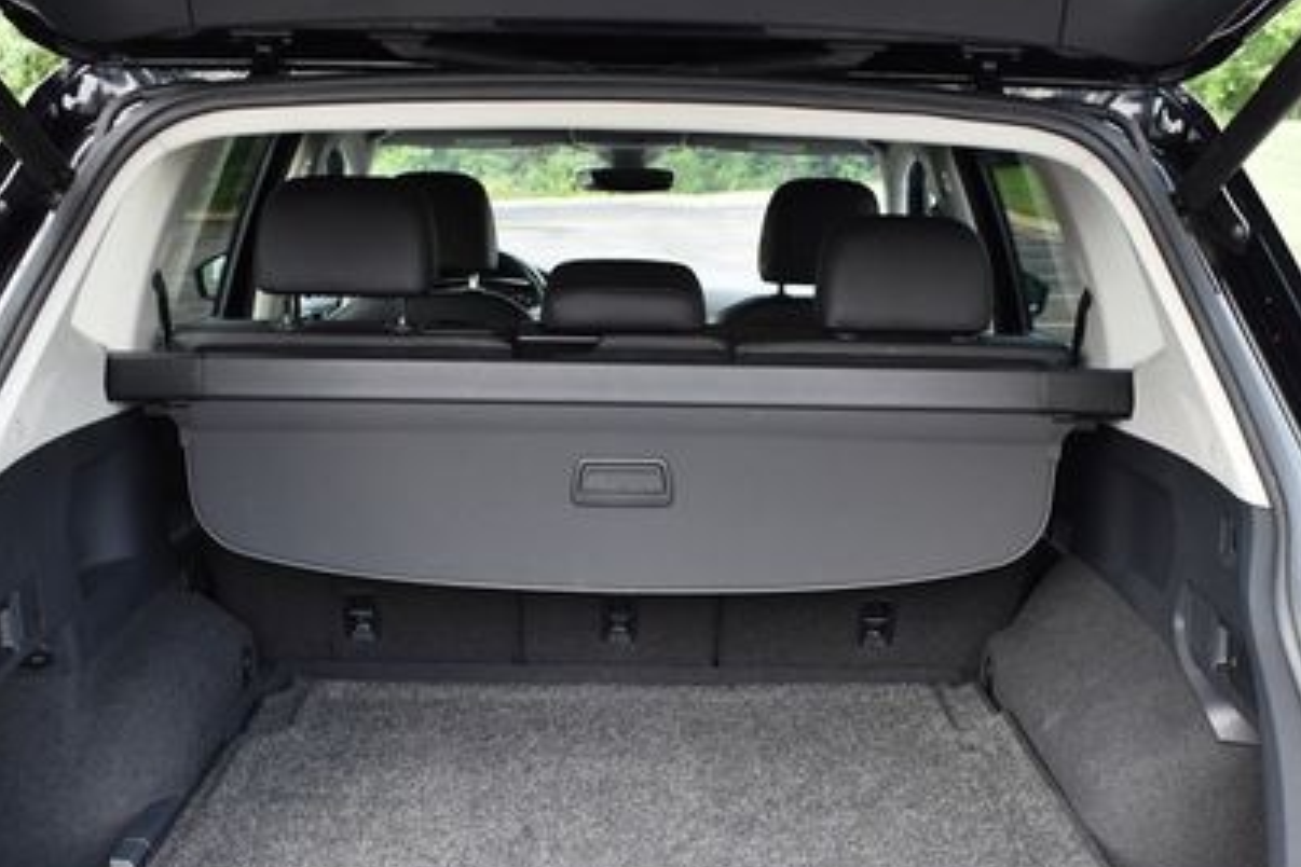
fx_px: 1554
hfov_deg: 45.4
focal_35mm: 43
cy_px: 571
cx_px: 667
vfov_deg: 31.0
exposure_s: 1/250
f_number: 5
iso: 400
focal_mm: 18
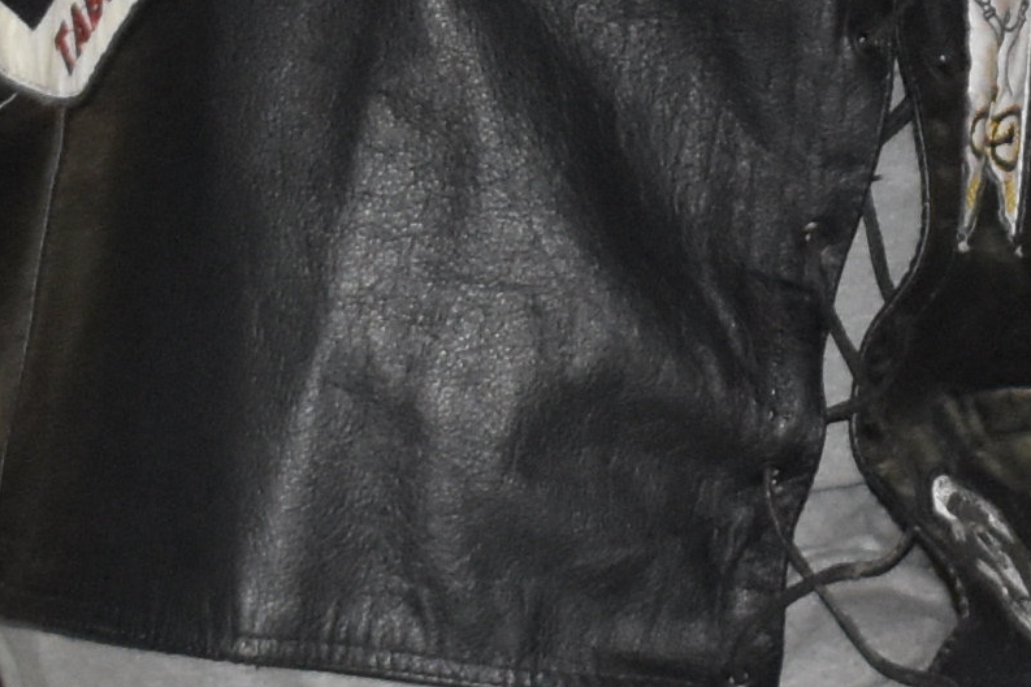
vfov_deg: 3.5
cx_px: 1100
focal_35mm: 386
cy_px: -505
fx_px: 11049
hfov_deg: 5.3
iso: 1600
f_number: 4.5
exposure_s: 1/60
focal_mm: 34
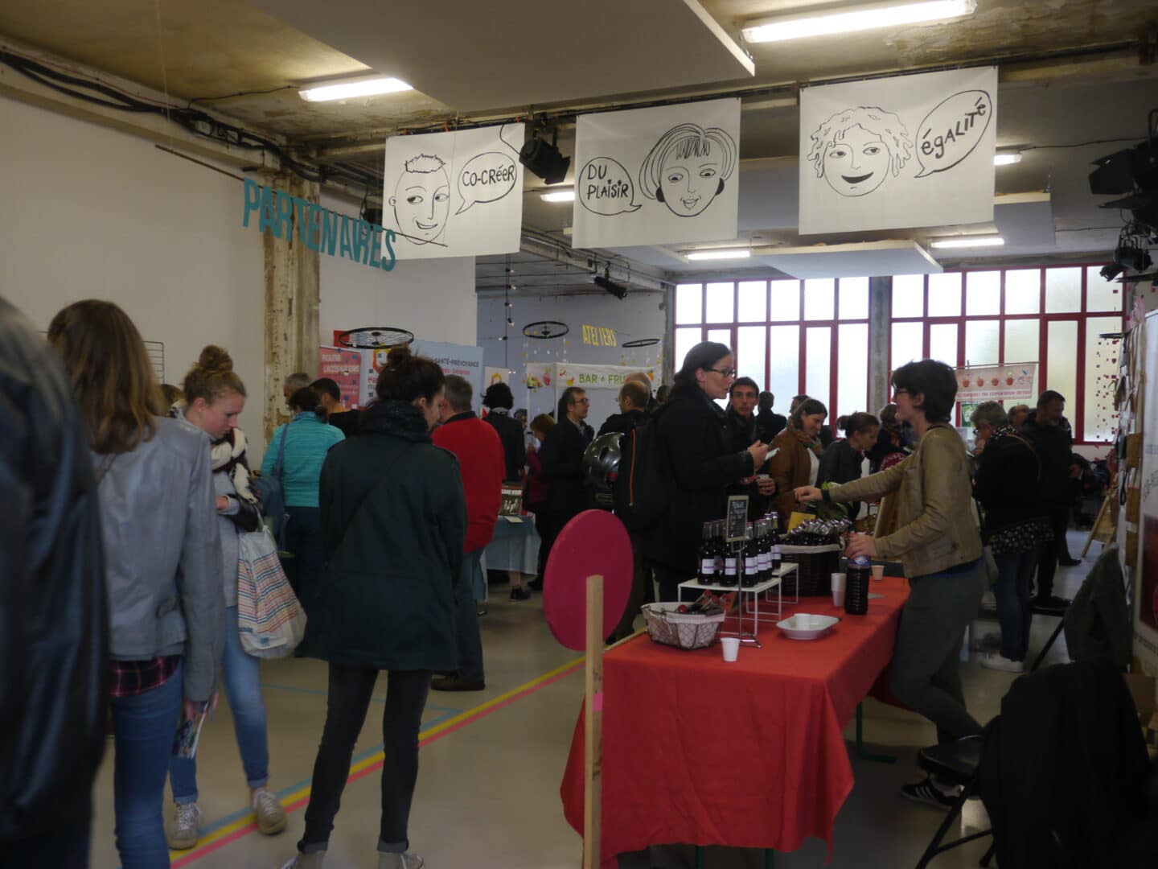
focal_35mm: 34
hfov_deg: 54.0
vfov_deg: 41.8
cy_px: 434
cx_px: 579
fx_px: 1137
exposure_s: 1/60
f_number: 4.2
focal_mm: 17
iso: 400
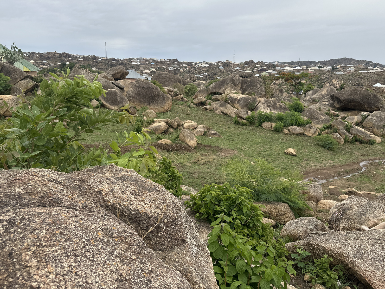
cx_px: 189
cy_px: 133
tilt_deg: -11.7
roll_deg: +0.3
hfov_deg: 60.0
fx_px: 334
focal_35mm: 30
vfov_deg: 46.8
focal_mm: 6.86
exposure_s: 1/4016
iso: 80
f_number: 1.78
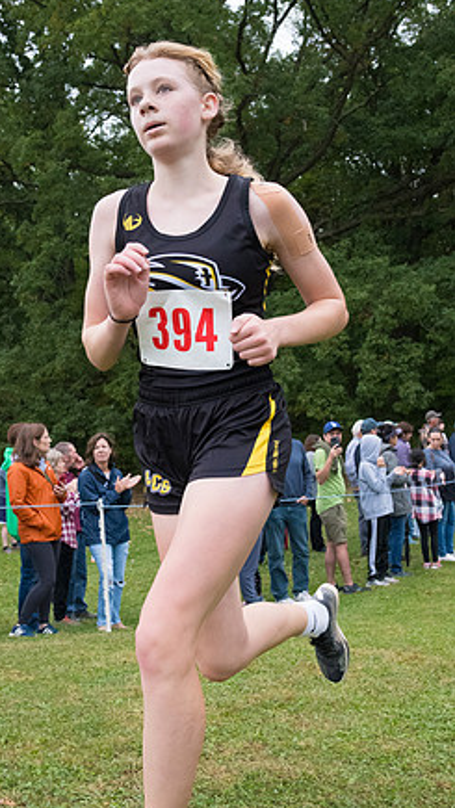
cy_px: 405
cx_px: 179
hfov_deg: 30.4
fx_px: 836
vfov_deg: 51.6
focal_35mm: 39
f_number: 5.6
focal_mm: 24
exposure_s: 1/1600
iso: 3200
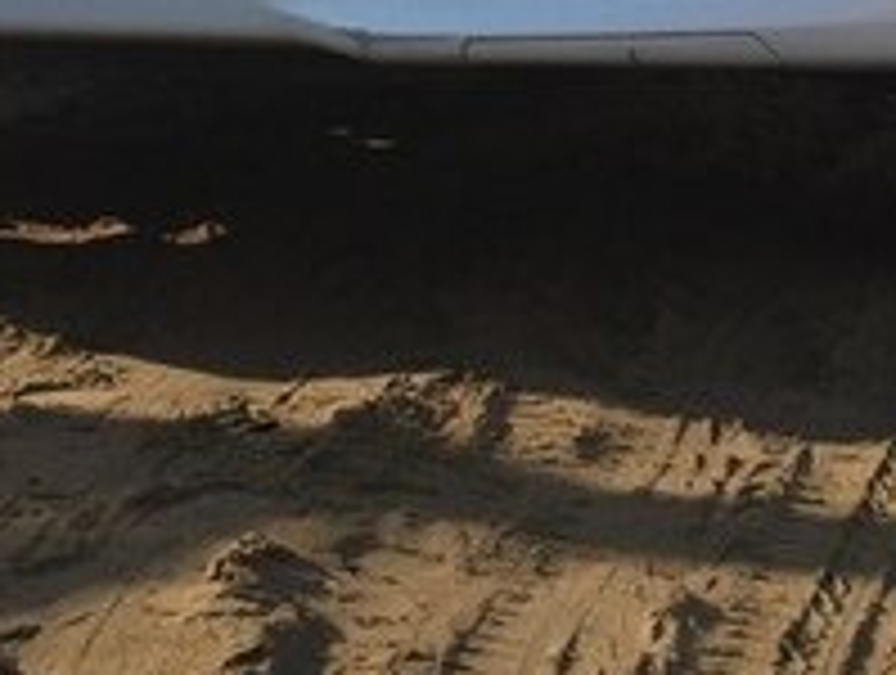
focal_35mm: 96
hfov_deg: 20.3
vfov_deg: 14.8
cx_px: 284
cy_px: -191
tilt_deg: -2.3
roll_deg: -0.9
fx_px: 2489
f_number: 2.2
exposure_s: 1/2083
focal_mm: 4.15
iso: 32
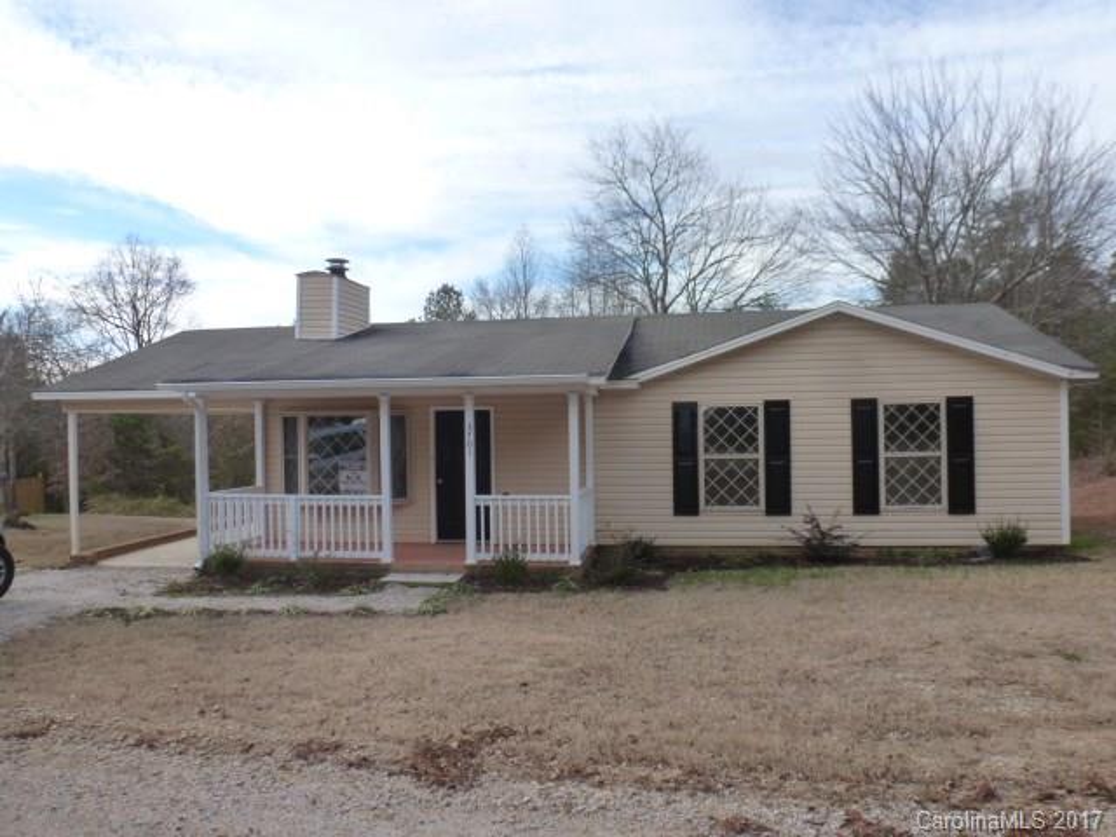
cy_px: 418
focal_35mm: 26
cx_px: 558
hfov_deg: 67.3
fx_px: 838
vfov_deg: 53.1
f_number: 3.4
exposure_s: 1/800
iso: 160
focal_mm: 4.7
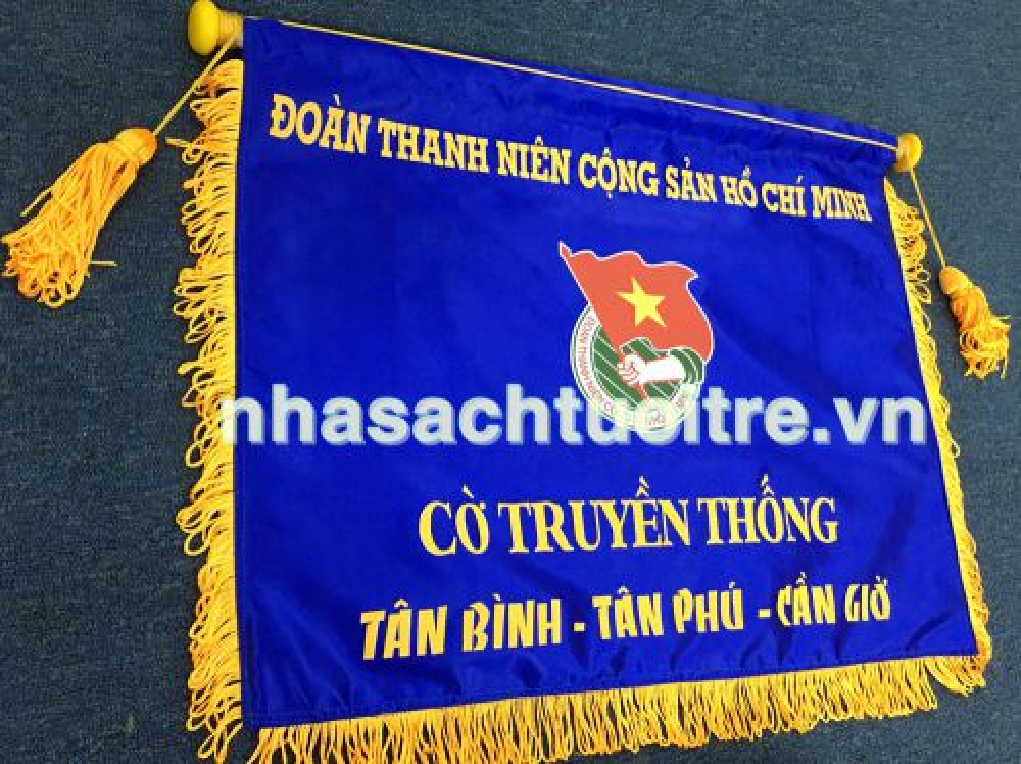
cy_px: 382
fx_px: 855
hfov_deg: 61.7
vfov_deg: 48.2
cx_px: 510
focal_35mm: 29
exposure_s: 1/17
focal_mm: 4.15
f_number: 2.2
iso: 125
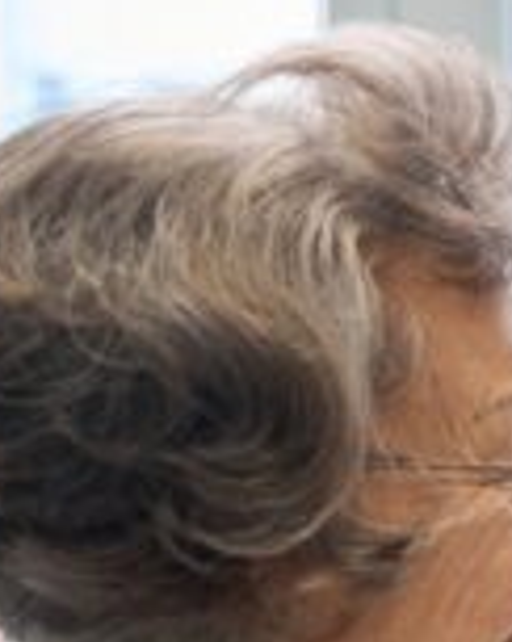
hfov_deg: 8.5
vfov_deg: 12.1
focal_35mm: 155
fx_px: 2938
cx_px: 1481
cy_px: 818
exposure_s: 1/250
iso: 500
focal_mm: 32.8
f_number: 2.8
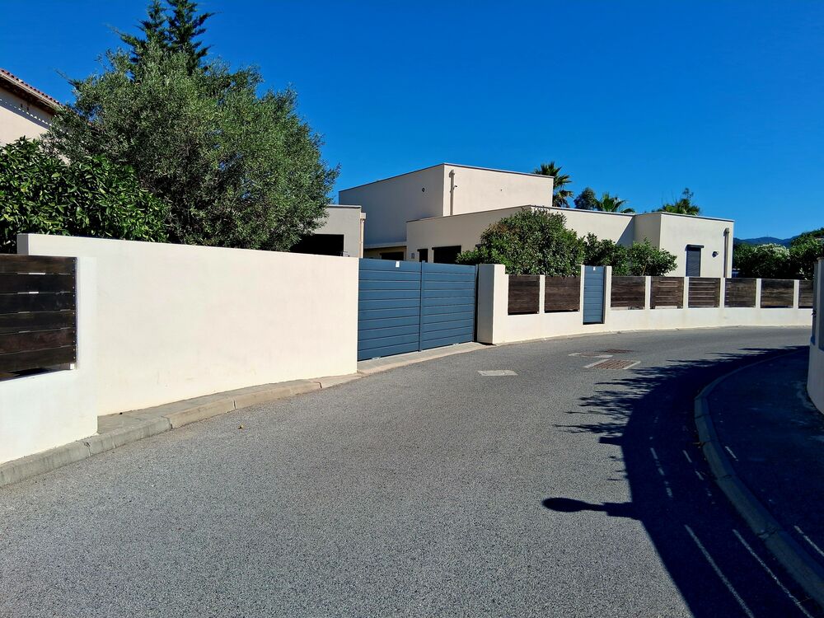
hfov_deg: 67.3
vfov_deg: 53.1
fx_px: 619
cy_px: 309
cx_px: 412
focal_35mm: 26
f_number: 1.8
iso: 25
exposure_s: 1/1000
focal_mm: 3.98
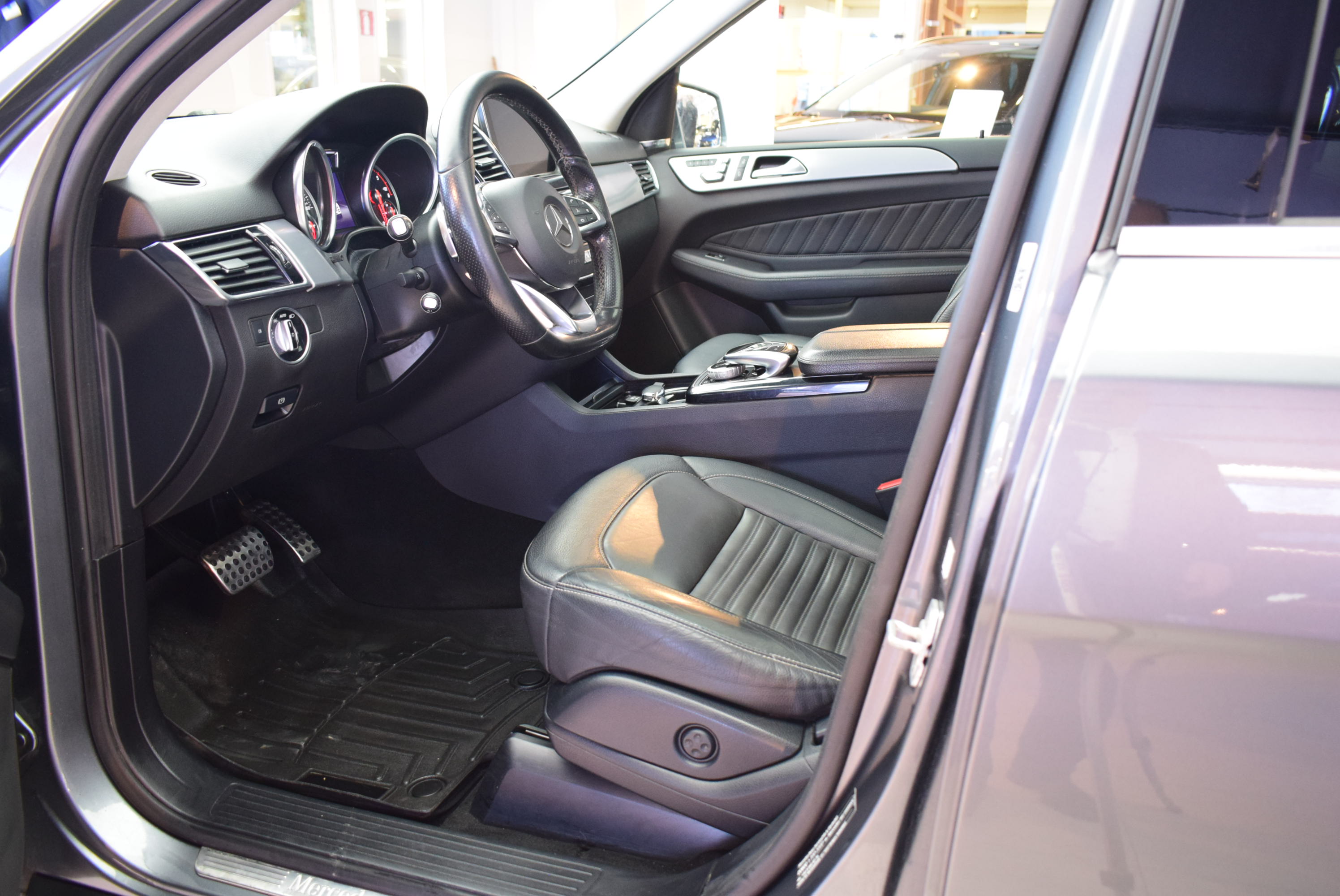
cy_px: 448
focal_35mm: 30
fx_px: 1117
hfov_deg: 61.9
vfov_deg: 43.7
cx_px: 670
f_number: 3.5
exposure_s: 1/25
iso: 1600
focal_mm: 20
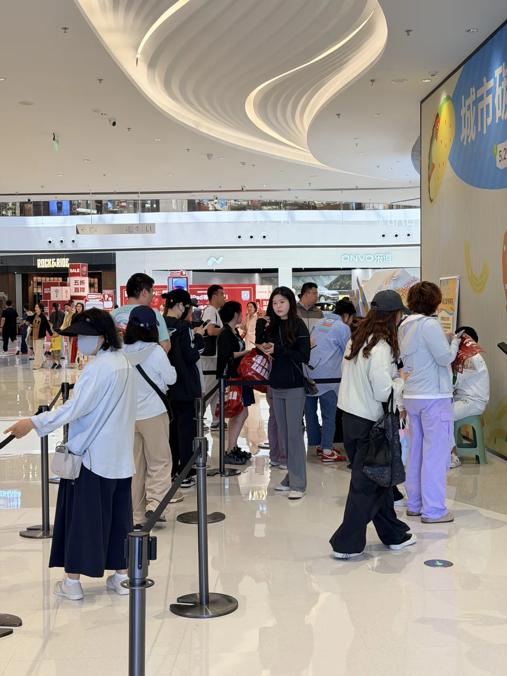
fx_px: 937
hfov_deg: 30.3
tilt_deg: -1.8
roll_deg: +0.5
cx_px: 254
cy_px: 338
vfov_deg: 39.7
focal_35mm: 48
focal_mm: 6.76
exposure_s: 1/155
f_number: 1.78
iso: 50
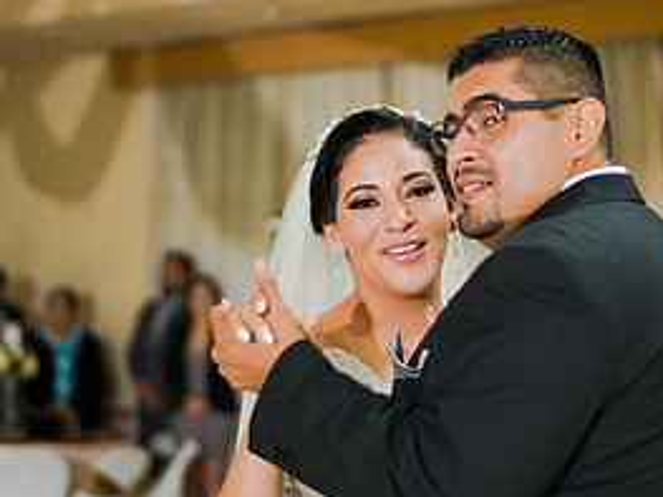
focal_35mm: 106
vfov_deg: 14.0
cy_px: 226
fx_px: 2029
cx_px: 368
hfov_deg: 18.5
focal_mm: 50
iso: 800
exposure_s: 1/125
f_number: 1.8
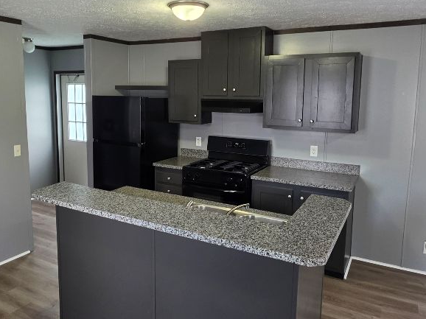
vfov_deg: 51.3
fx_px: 332
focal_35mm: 27
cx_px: 192
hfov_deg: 65.2
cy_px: 150
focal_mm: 2.2
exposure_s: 1/120
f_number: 1.9
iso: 125
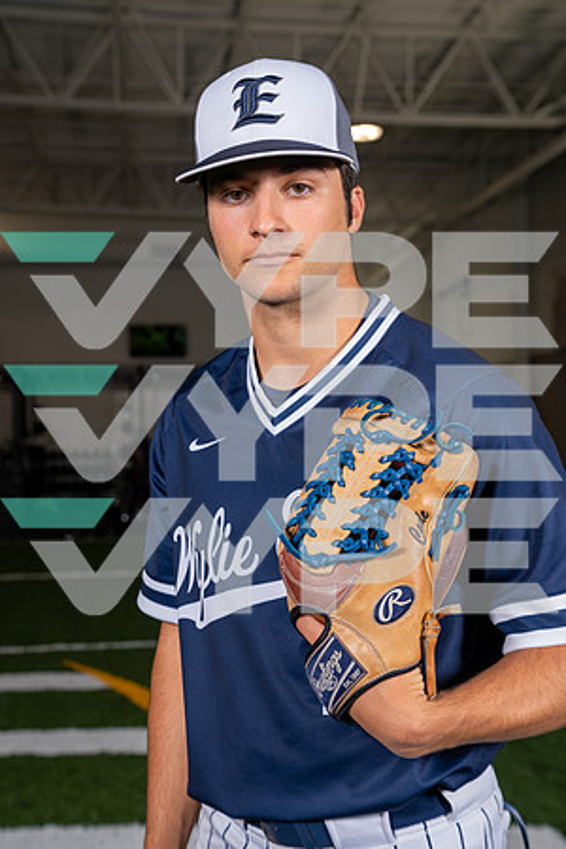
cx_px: 283
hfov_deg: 24.6
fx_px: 1297
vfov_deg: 36.2
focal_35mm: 55
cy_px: 424
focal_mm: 55
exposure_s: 1/200
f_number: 5.6
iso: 200
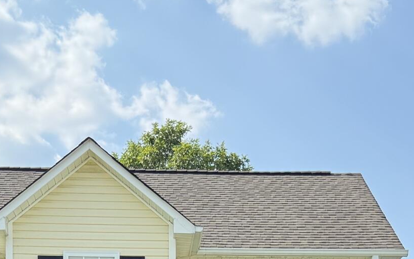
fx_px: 1049
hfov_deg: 22.3
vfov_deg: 12.5
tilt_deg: +3.2
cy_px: 500
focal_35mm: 93
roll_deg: +0.0
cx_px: 209
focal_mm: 6.76
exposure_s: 1/2110
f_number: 1.78
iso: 100
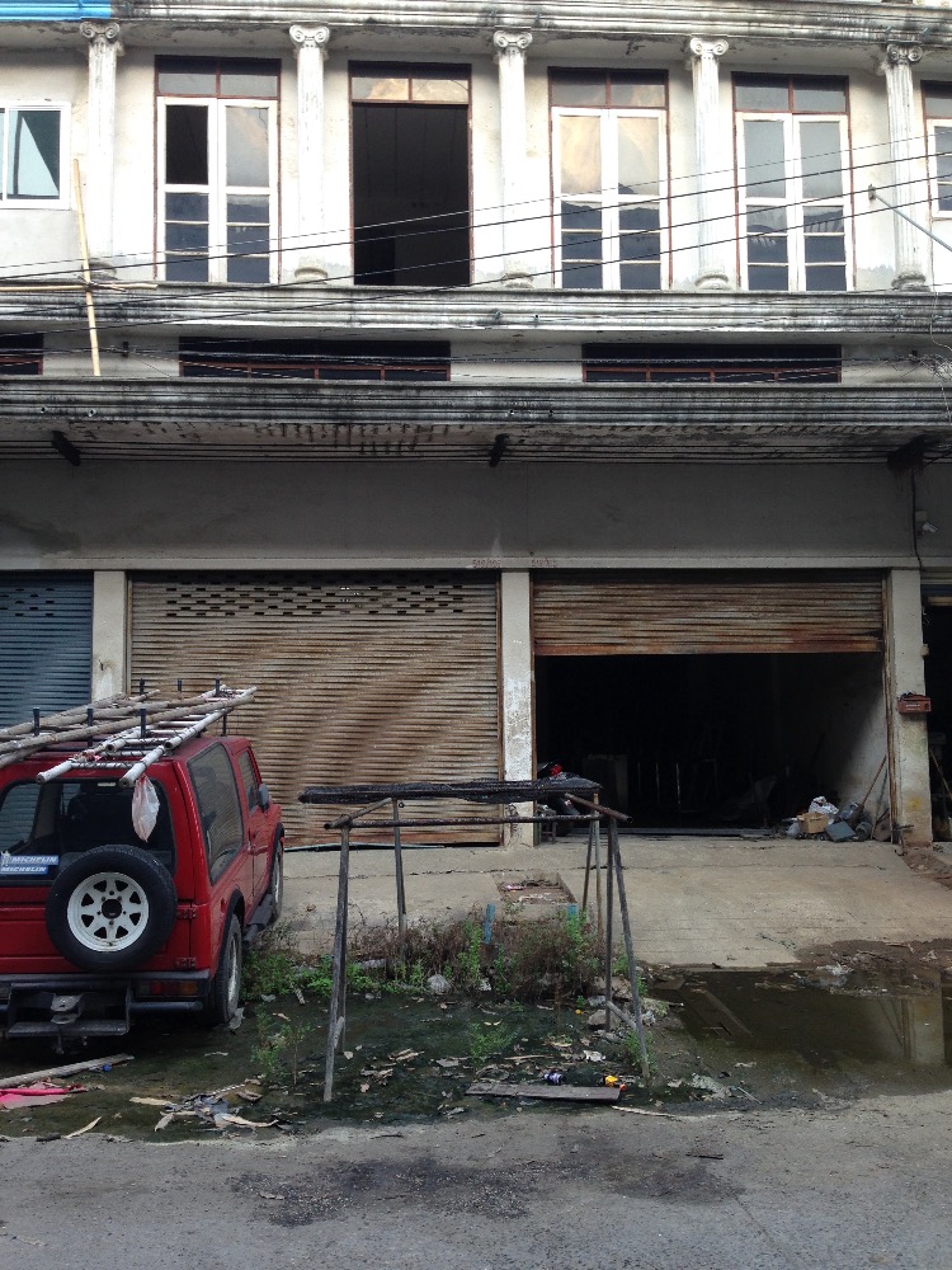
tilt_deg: +7.9
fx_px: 1210
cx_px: 476
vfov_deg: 55.4
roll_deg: +0.4
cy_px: 635
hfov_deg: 42.9
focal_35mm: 33
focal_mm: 4.12
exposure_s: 1/179
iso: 50
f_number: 2.4
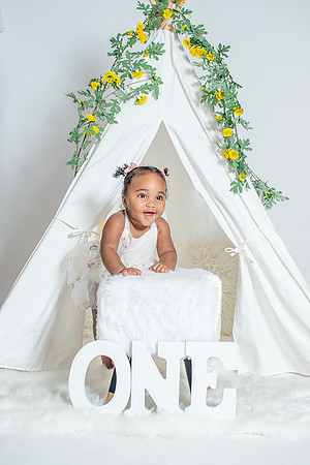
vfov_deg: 38.2
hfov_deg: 26.0
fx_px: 672
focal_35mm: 52
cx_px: 155
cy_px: 232
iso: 100
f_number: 4
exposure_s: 1/250
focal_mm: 35
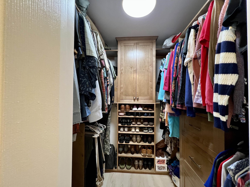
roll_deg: -0.6
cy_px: 94
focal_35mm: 13
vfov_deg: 89.9
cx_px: 125
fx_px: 94
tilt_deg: +1.7
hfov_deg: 106.2
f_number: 1.8
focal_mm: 1.57
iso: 320
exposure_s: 1/60
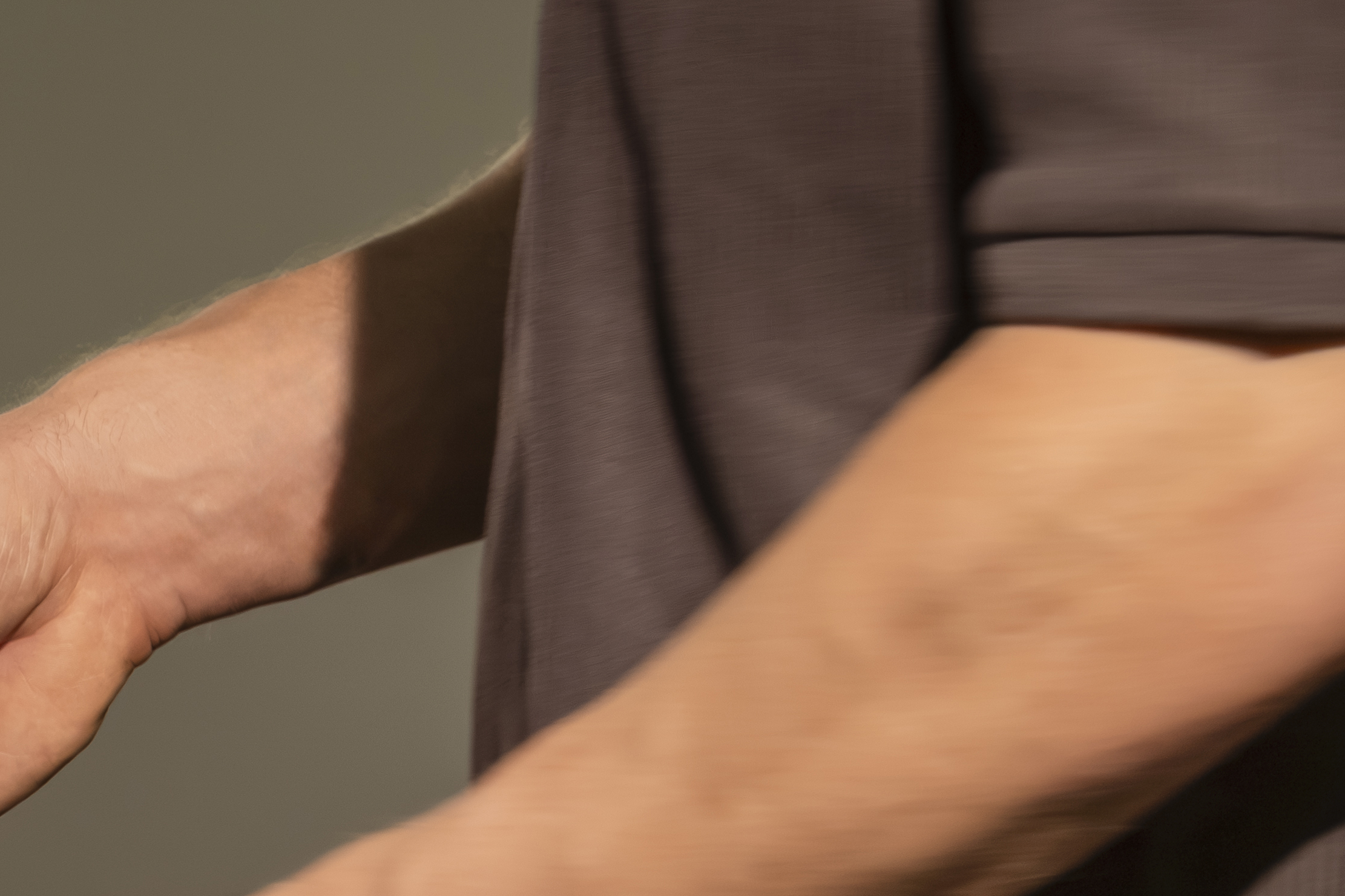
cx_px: -1502
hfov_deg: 5.2
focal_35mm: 385
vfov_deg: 3.6
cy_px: 1249
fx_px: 14382
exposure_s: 1/80
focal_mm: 90
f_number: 5
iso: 160
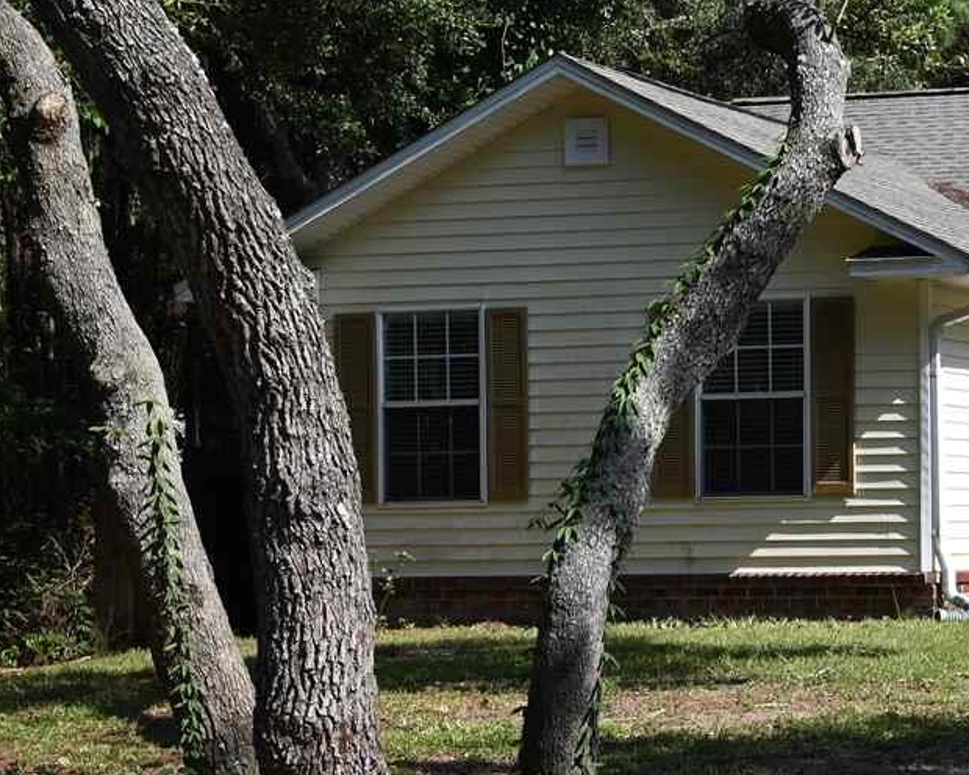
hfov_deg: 18.2
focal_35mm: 93
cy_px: 496
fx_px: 2667
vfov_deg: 16.5
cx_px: 1466
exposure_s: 1/100
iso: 100
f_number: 11
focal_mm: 30
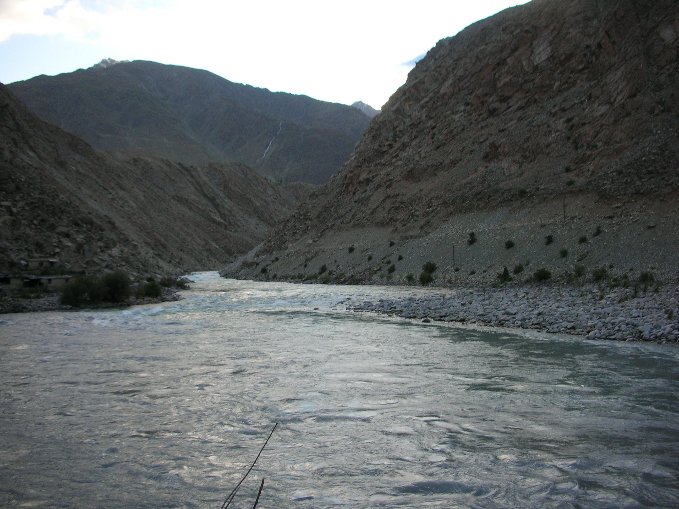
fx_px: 687
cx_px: 340
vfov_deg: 40.7
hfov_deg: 52.6
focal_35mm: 35
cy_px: 254
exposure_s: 1/110
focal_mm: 5.8
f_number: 3
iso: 50
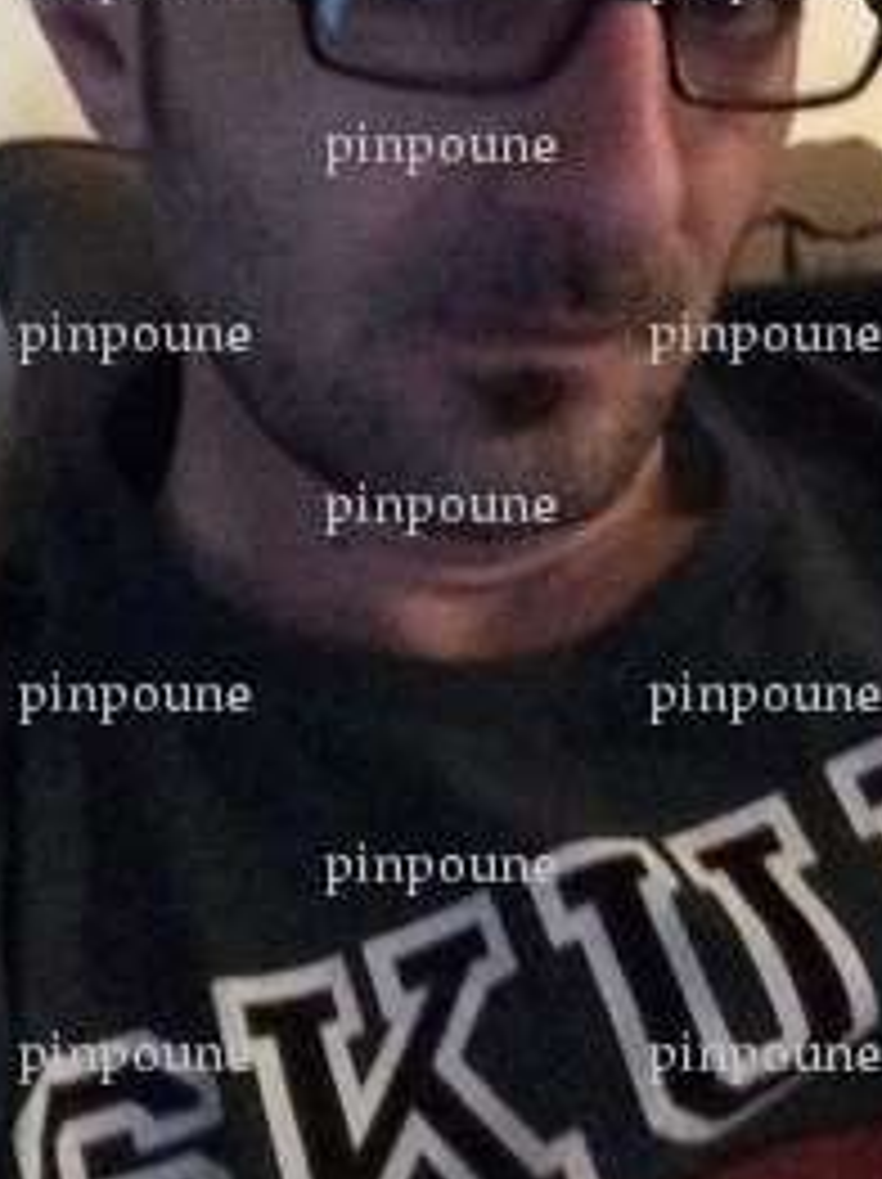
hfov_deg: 23.2
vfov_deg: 29.5
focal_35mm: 63
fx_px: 2144
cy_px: 122
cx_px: 493
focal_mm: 2.15
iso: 1600
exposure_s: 1/15
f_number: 2.4
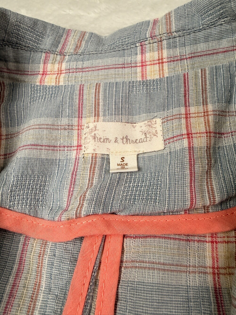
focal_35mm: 24
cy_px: 158
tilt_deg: -49.7
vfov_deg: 71.6
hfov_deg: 56.8
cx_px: 118
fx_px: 218
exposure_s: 1/120
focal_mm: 2.22
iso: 100
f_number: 2.2
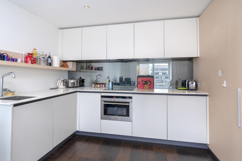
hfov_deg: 86.9
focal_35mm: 19
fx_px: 128
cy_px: 80
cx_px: 121
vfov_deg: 64.6
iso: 200
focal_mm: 19
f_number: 8
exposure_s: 1/13
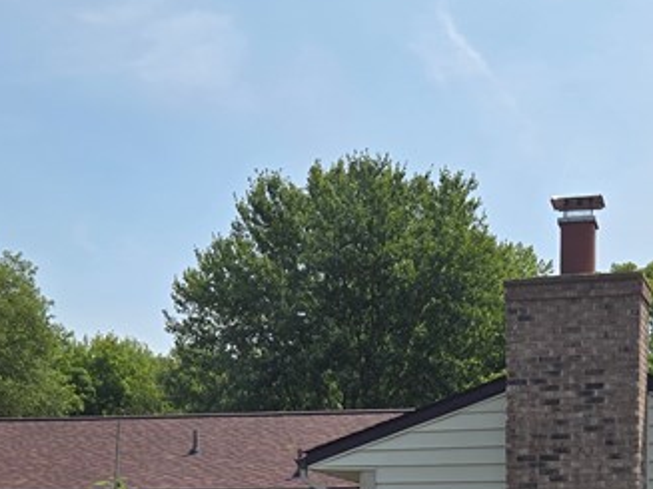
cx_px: 435
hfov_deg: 26.9
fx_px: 1358
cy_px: 609
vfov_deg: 19.1
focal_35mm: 72
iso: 25
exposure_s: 1/2339
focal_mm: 5.4
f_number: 1.8
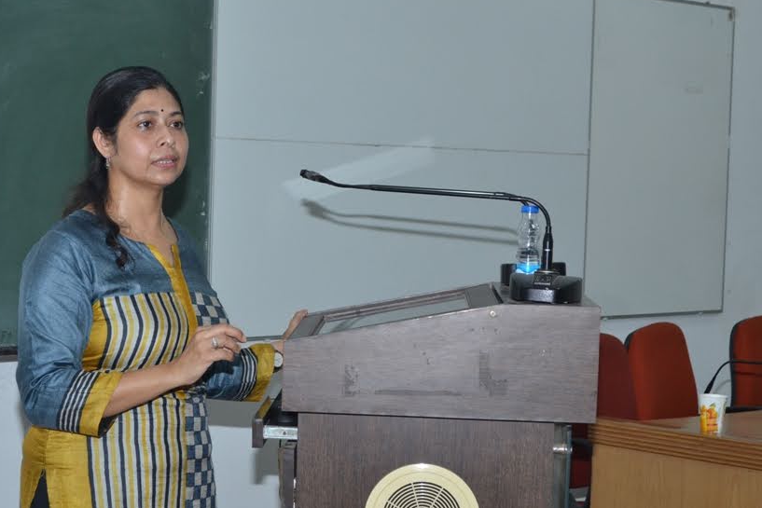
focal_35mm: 85
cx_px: 300
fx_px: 1791
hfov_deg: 24.0
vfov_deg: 16.1
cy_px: 280
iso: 800
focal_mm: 45
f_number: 6.3
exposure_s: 1/200
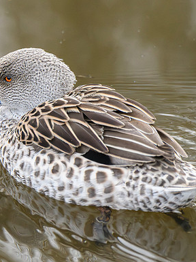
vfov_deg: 2.4
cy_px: 78
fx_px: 6140
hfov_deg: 1.8
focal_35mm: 812
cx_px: -6
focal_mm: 400
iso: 8000
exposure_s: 1/1250
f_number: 8
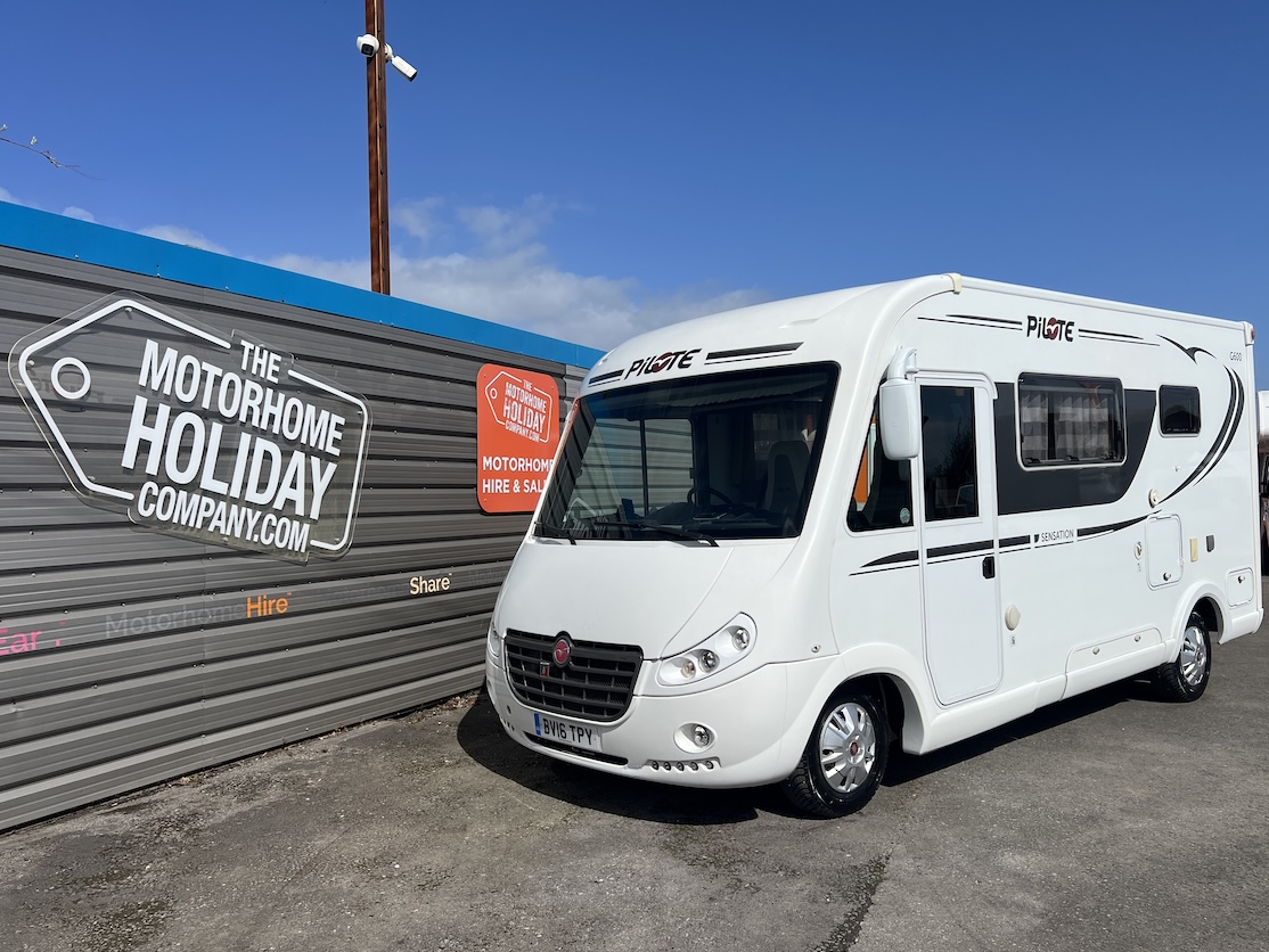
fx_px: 1027
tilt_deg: +0.5
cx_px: 676
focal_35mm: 28
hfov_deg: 63.4
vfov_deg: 49.7
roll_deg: +0.2
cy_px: 495
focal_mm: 5.7
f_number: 1.5
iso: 50
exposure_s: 1/9434
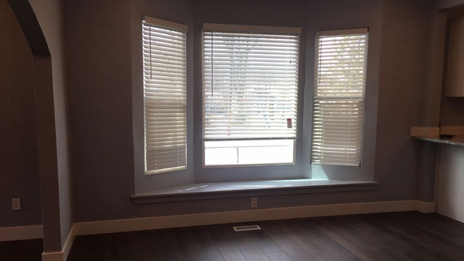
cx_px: 231
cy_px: 152
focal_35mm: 32
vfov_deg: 36.5
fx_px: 394
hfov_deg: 61.0
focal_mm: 4.15
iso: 25
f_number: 2.2
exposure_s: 1/120
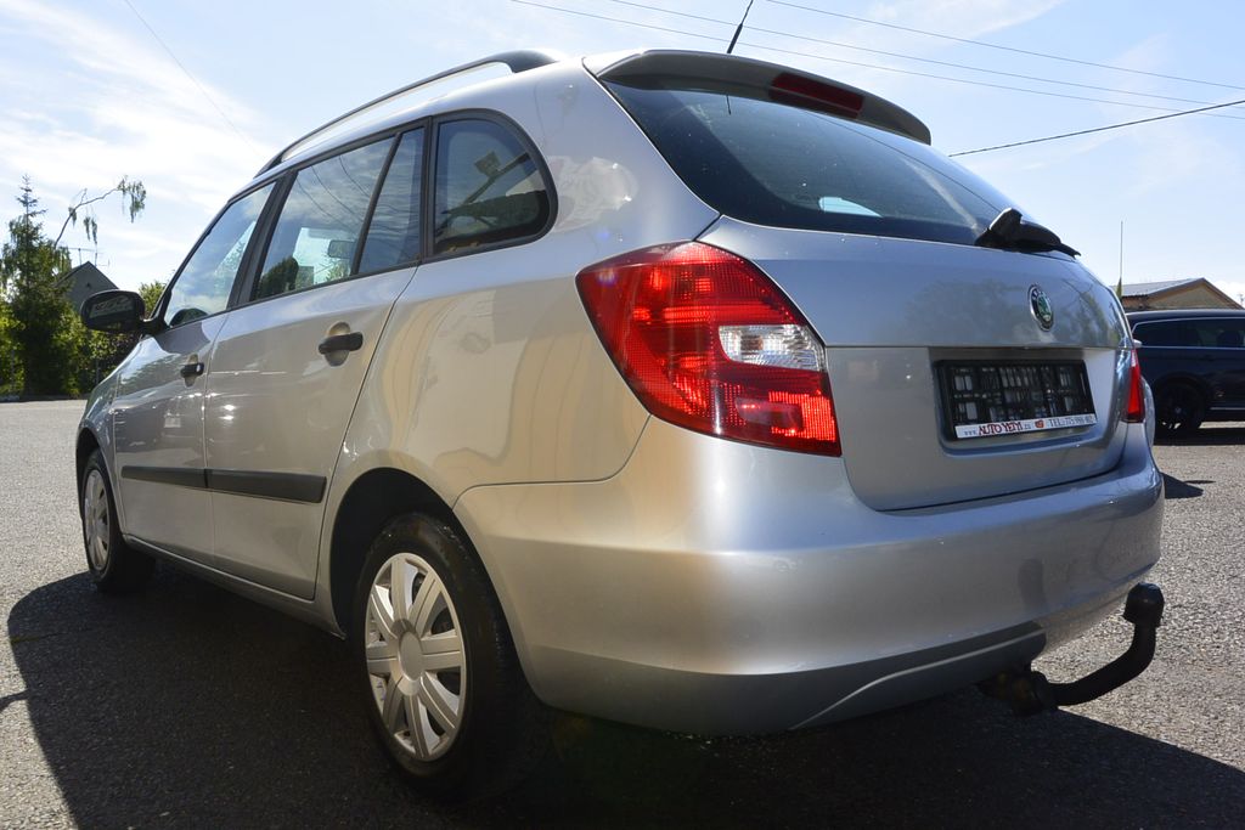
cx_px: 622
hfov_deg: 67.4
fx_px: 934
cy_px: 415
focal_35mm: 27
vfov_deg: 47.9
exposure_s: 1/250
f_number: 9
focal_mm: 10
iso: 160
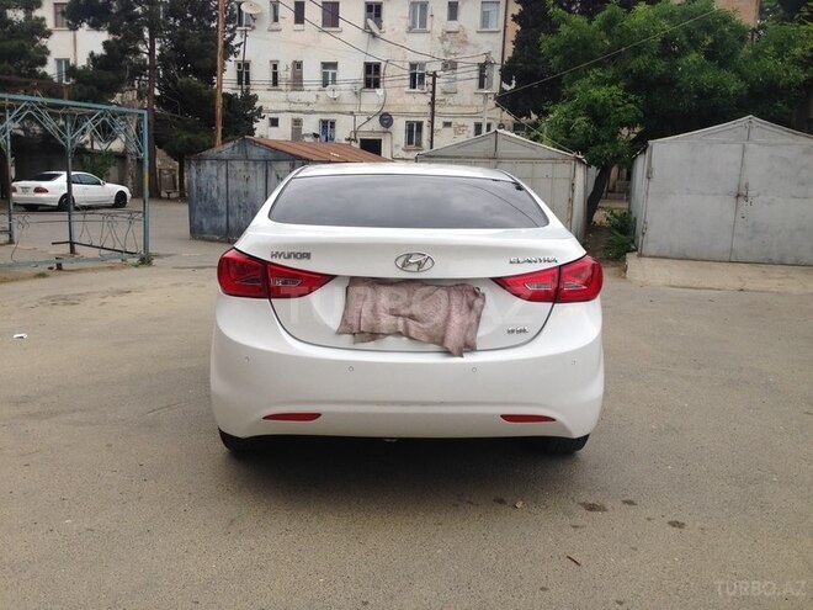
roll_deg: -1.9
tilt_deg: -7.9
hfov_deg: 55.4
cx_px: 406
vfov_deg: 42.9
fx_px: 775
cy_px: 305
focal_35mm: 33
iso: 50
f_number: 2.4
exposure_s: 1/609
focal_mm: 4.12
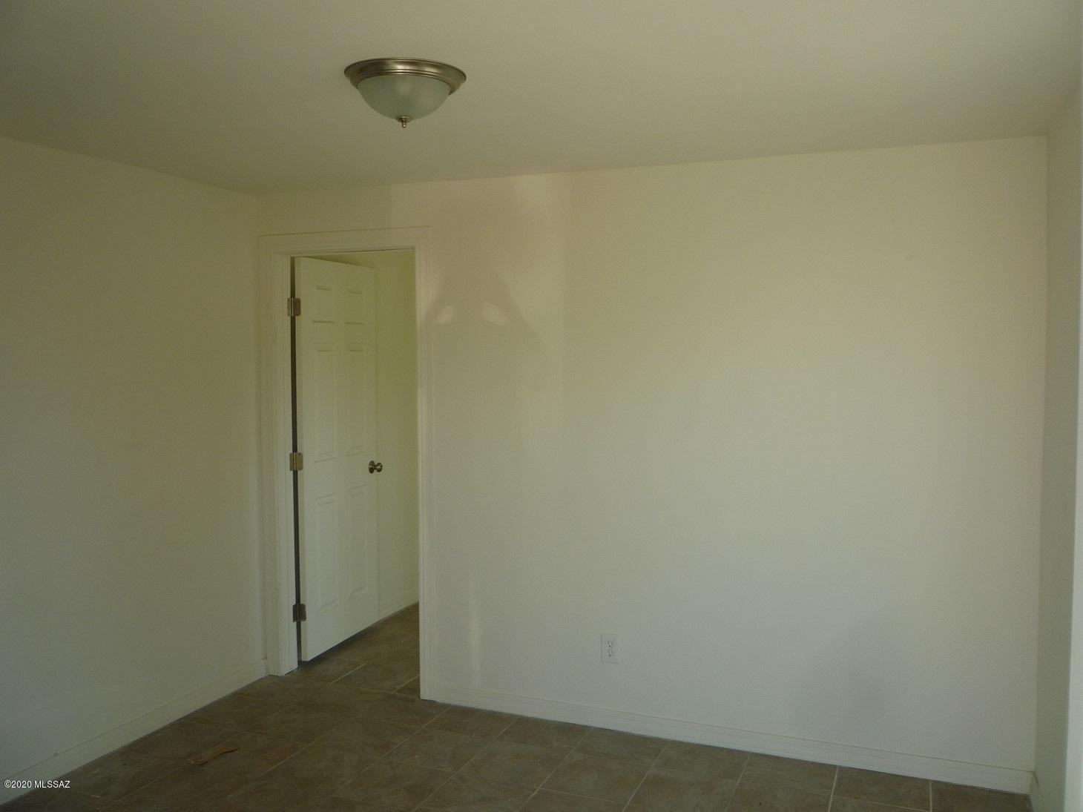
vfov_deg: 46.8
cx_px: 542
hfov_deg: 60.0
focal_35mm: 30
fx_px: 939
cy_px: 406
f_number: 3.3
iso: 100
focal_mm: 5.2
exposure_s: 1/80
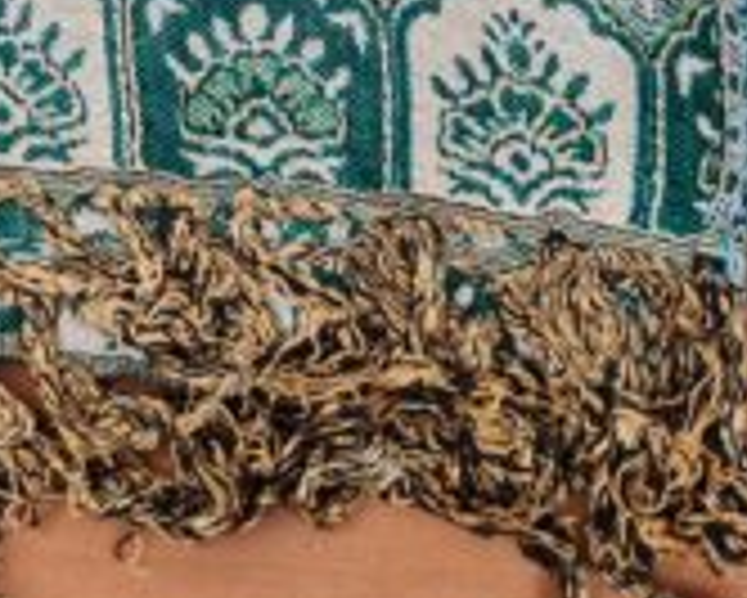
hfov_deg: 16.3
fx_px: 2367
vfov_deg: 13.3
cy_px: -384
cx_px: -396
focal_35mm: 107
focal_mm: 5.4
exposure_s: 1/120
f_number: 1.8
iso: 100
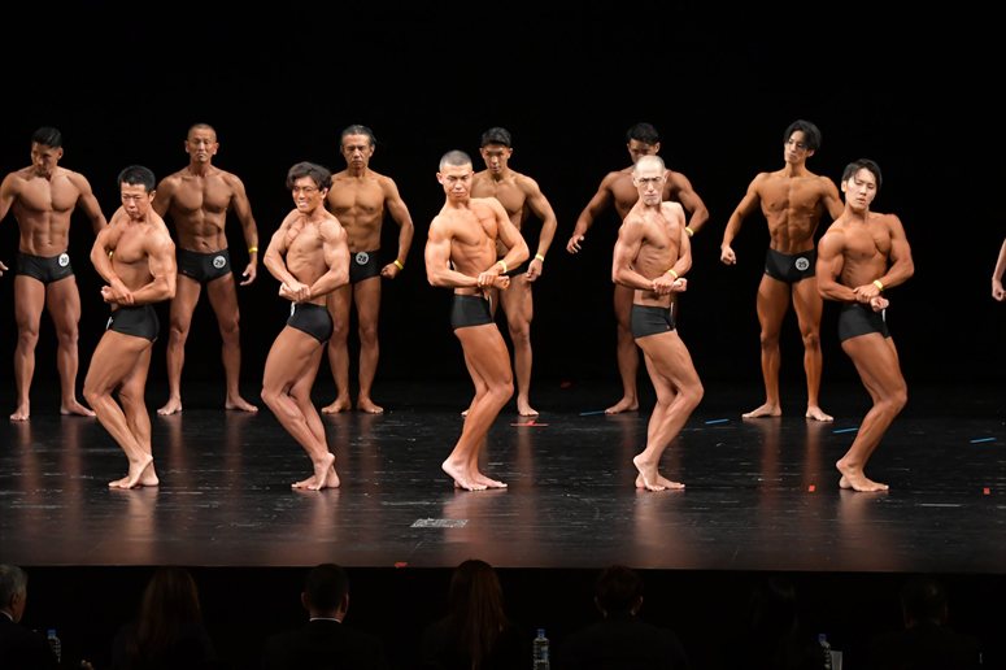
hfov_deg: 13.7
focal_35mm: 150
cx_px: 503
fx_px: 4190
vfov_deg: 9.1
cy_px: 335
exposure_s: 1/400
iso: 3200
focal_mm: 100
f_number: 5.6
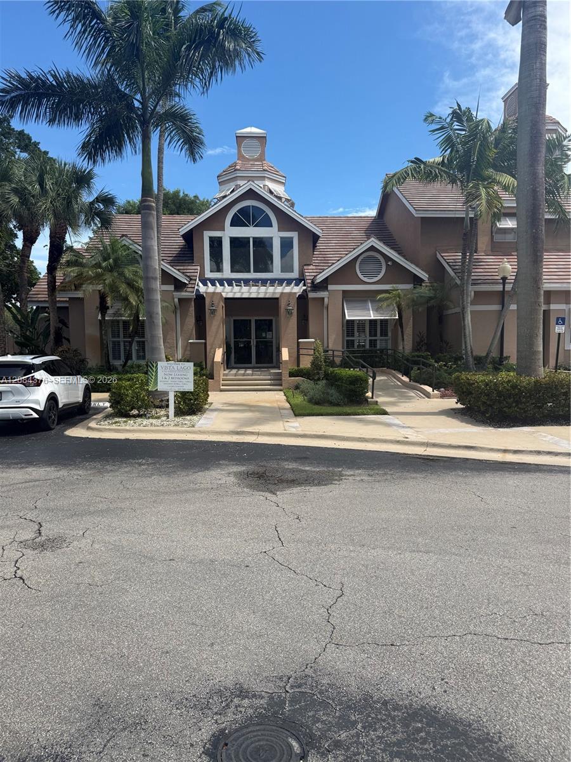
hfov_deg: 56.8
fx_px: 528
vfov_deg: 71.6
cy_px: 381
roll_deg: +1.6
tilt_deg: -4.0
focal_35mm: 24
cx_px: 286
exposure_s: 1/3425
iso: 80
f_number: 1.78
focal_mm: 6.76
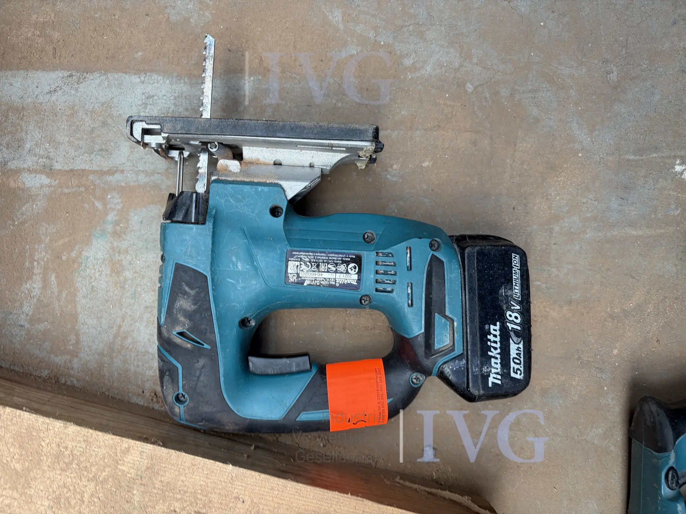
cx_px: 343
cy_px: 257
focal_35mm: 26
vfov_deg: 53.1
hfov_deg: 67.3
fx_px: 515
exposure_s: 1/100
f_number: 1.6
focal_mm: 5.96
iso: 32
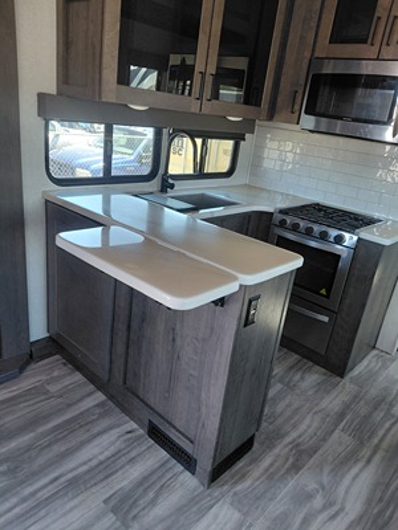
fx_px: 383
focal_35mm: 25
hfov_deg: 54.9
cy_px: 265
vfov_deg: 69.4
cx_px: 199
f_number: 1.8
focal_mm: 4.69
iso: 160
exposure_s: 1/60
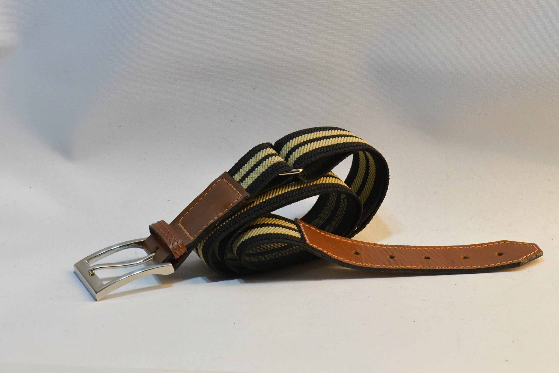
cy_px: 186
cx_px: 280
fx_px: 1630
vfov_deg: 13.0
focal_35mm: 105
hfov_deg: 19.5
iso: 6400
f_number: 14
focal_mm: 105
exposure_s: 1/125
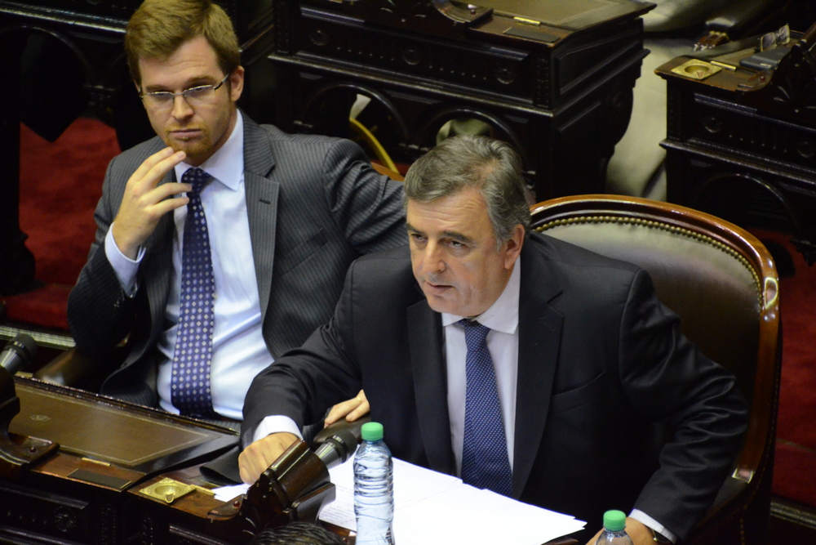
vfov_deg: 4.4
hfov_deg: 6.5
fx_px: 7141
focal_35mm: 315
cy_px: 272
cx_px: 408
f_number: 6.3
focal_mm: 210
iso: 4000
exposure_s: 1/50
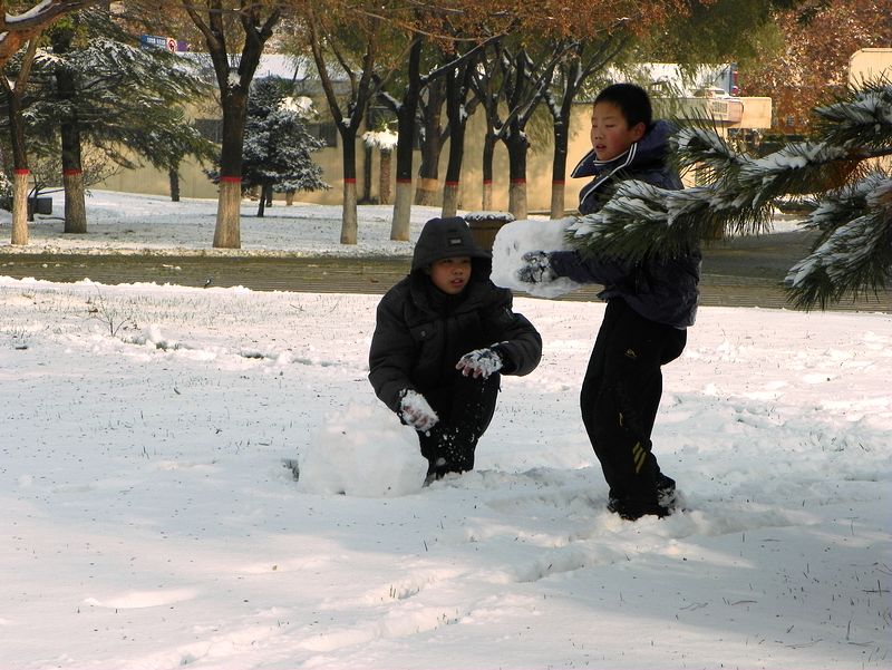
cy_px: 335
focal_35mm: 144
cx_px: 446
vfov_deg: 10.3
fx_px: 3713
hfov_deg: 13.7
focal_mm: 25.7
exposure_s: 1/640
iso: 100
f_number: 4.5
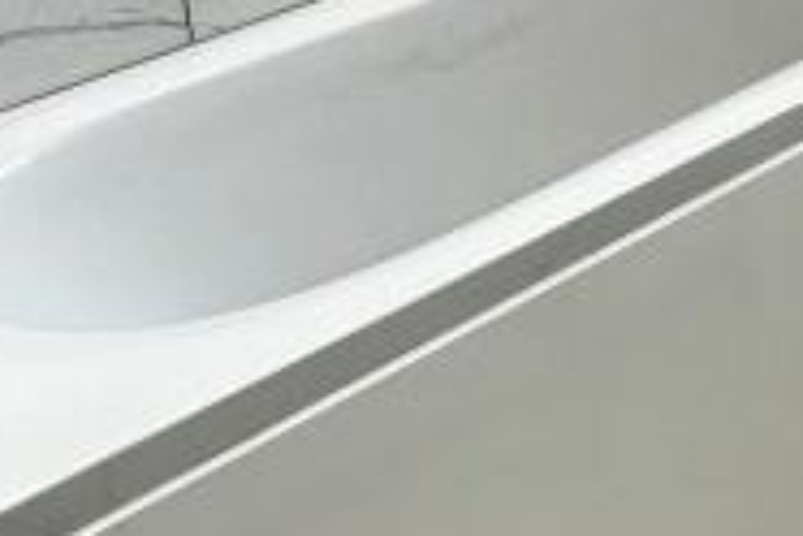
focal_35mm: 80
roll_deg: +4.0
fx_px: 1784
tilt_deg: -13.2
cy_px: -251
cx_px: 971
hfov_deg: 23.2
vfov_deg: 15.8
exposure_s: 1/100
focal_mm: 2.22
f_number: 2.2
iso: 160
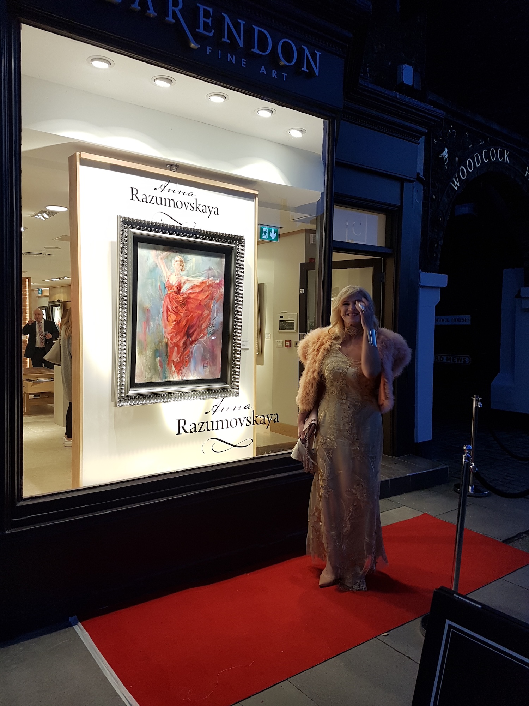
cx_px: 264
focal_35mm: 26
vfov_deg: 67.3
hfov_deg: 53.1
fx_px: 530
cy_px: 353
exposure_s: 1/50
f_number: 1.7
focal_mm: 4.2
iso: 64
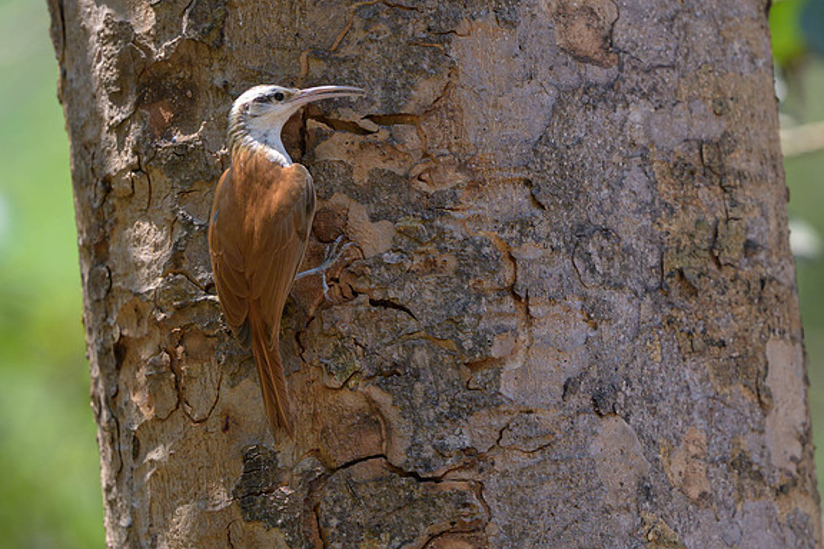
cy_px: 376
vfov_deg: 1.3
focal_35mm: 1035
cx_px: 366
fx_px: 23688
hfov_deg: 2.0
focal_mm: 400
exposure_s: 1/1600
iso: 250
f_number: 2.8
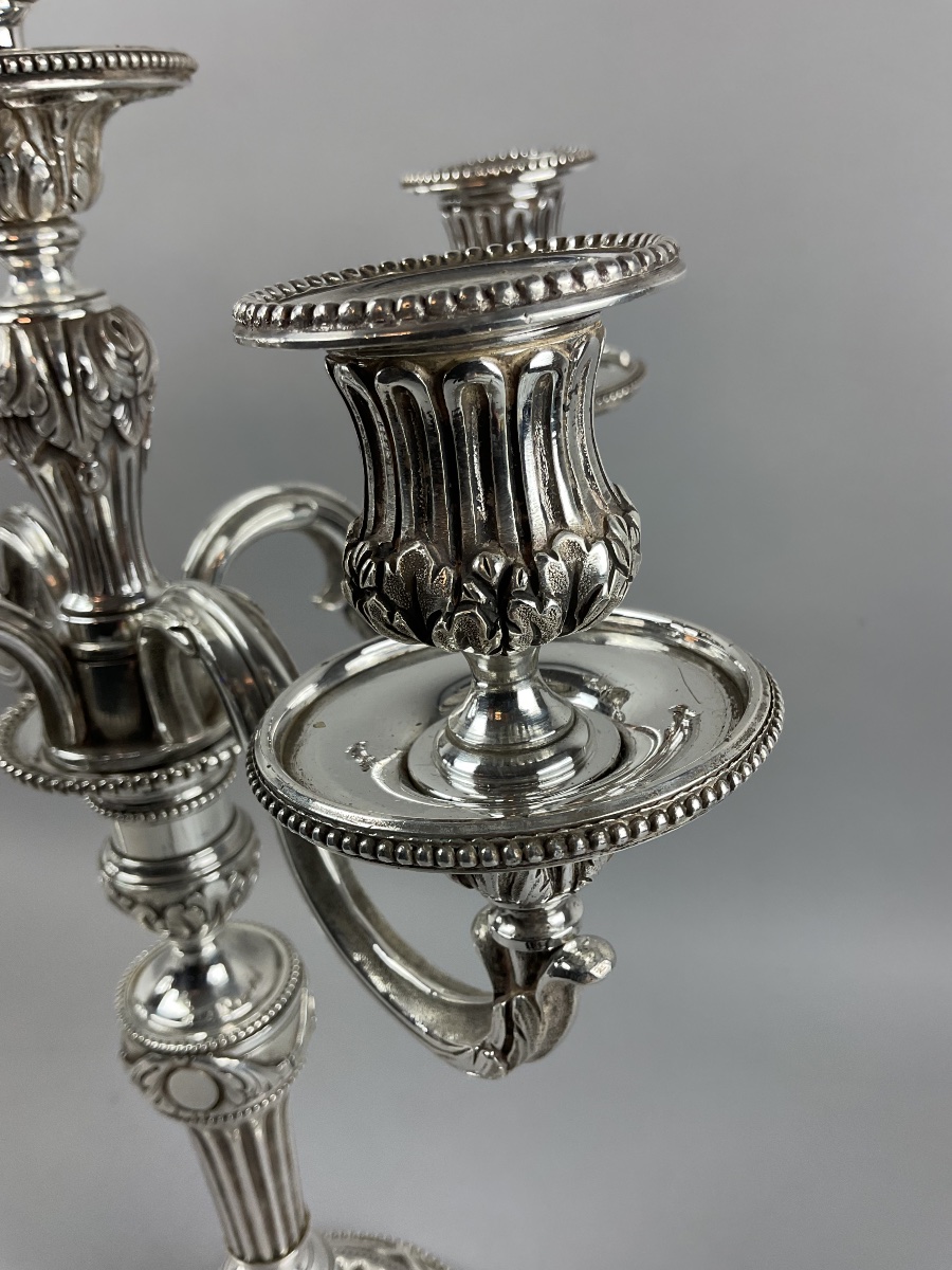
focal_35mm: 29
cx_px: 476
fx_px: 1063
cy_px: 635
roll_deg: +5.2
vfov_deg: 61.7
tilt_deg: -24.3
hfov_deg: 48.2
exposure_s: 1/100
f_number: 1.8
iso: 50
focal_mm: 3
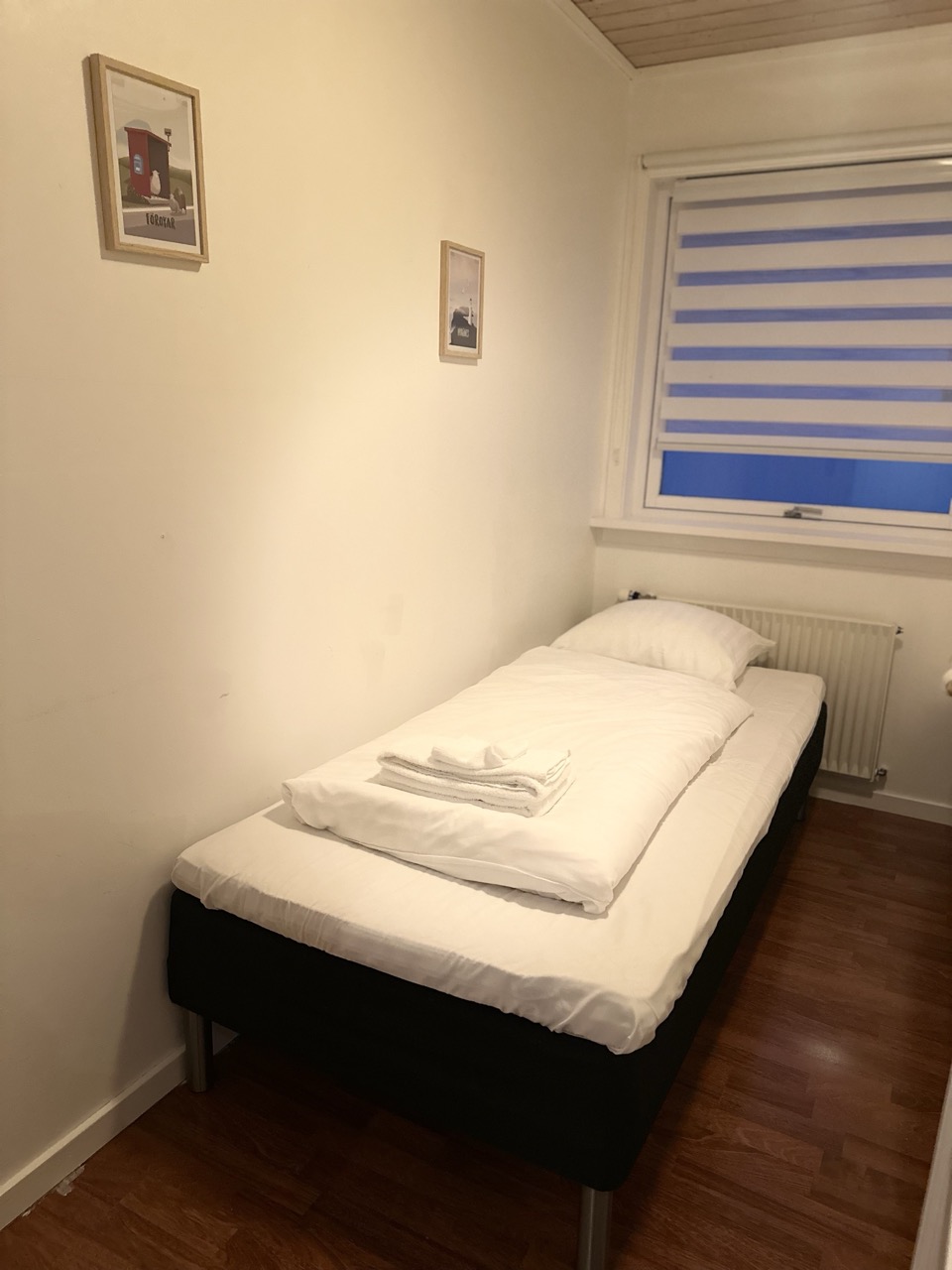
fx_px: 880
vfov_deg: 71.6
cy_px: 635
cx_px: 476
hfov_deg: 56.8
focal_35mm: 24
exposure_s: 1/50
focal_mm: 6.86
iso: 800
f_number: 1.78
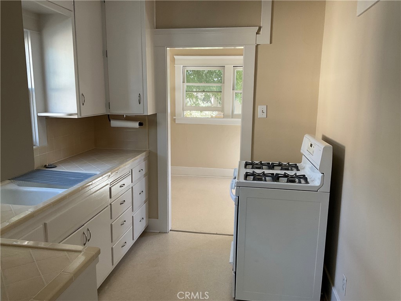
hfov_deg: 61.7
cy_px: 150
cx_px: 200
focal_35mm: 29
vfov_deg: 48.2
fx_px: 336
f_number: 1.8
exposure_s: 1/60
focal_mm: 3
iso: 50
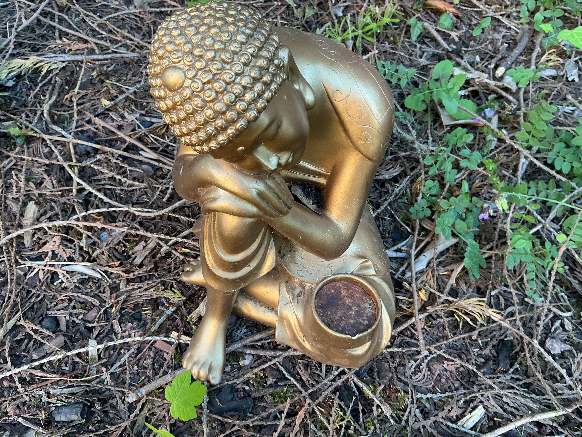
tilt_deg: -48.9
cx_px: 291
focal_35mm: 29
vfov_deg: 48.2
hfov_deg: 61.7
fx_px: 488
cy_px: 218
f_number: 1.8
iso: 50
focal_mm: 3
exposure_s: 1/60
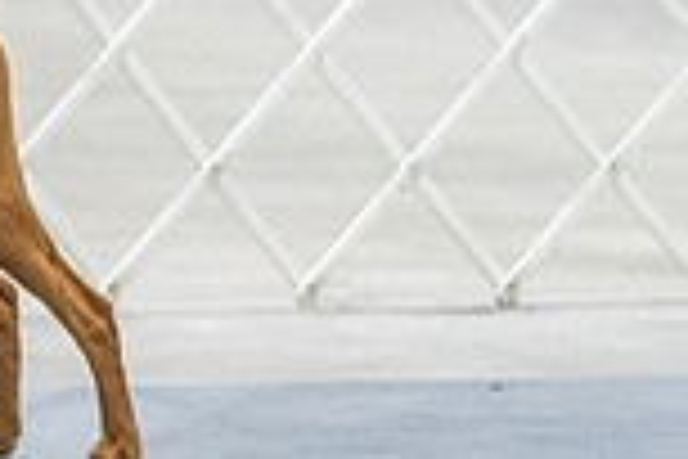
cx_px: -528
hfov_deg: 3.9
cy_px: -324
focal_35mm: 521
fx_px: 9956
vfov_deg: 2.6
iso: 6400
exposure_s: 1/400
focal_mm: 118
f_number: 3.2
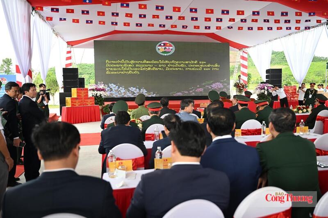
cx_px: 164
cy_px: 109
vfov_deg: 44.9
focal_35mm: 29
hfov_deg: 63.7
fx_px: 264
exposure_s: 1/1000
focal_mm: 29
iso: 640
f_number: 2.8
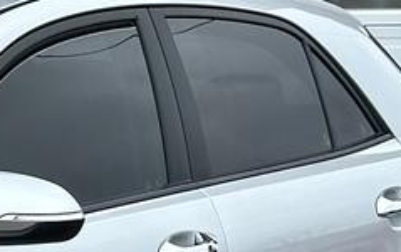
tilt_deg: -1.0
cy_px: 91
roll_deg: +0.9
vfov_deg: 4.8
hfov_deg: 7.4
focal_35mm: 272
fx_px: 2976
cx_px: -448
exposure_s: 1/1305
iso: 64
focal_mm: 6.86
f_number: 1.78
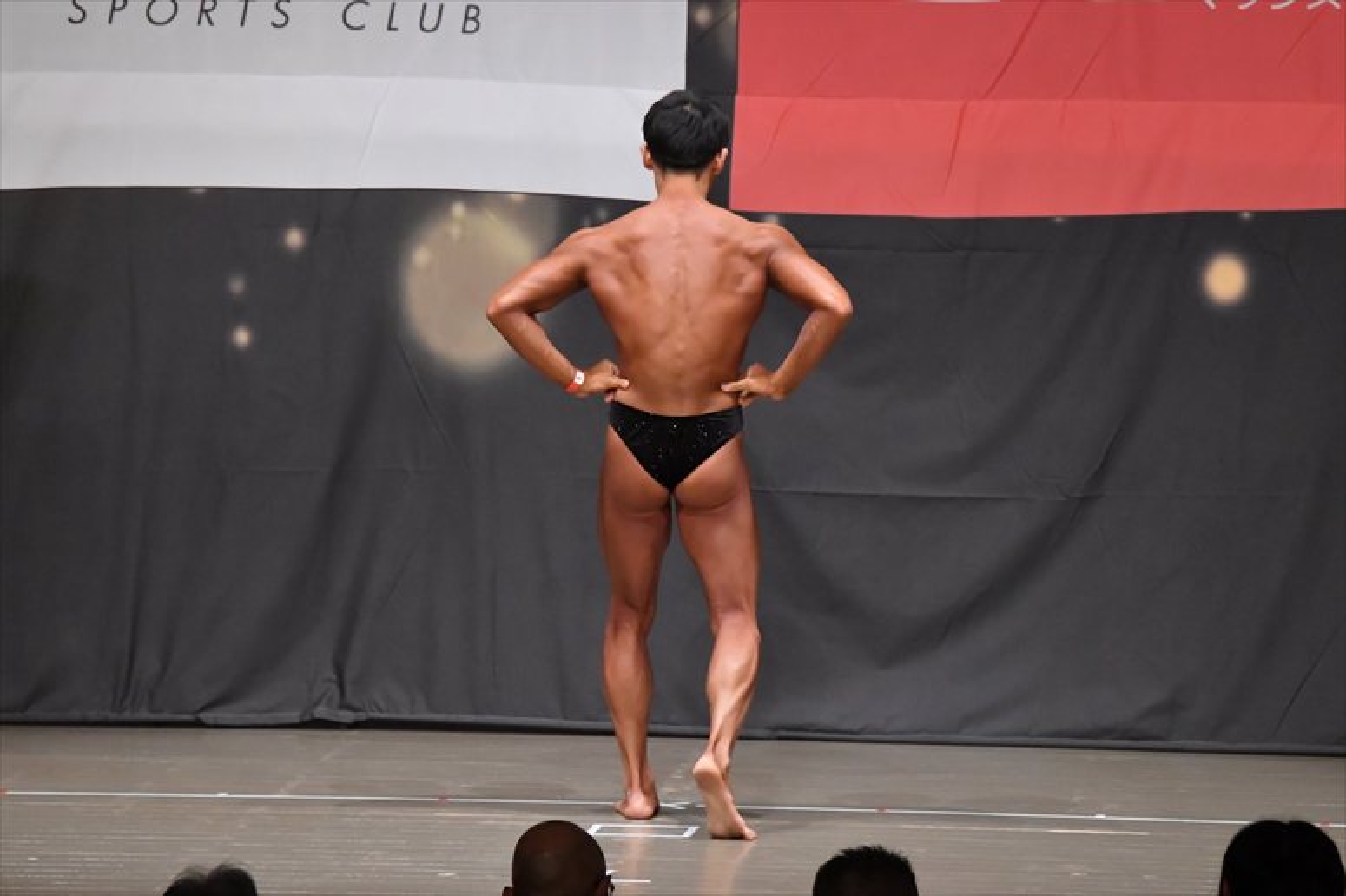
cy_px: 448
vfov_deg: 6.3
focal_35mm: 217
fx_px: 8110
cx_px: 673
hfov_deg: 9.5
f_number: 5.6
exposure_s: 1/400
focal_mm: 145
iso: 6400
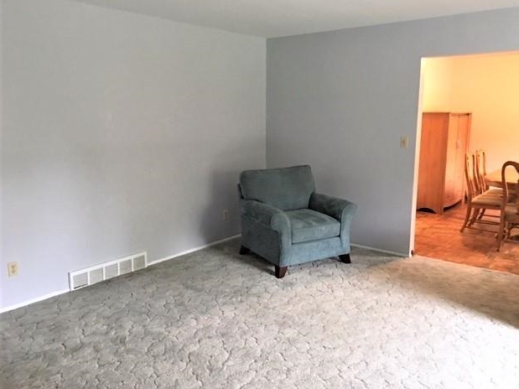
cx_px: 265
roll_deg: -0.2
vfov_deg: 46.8
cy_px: 194
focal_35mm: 30
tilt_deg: -10.4
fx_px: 450
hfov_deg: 60.0
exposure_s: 1/10
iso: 100
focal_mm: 4.15
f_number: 2.2
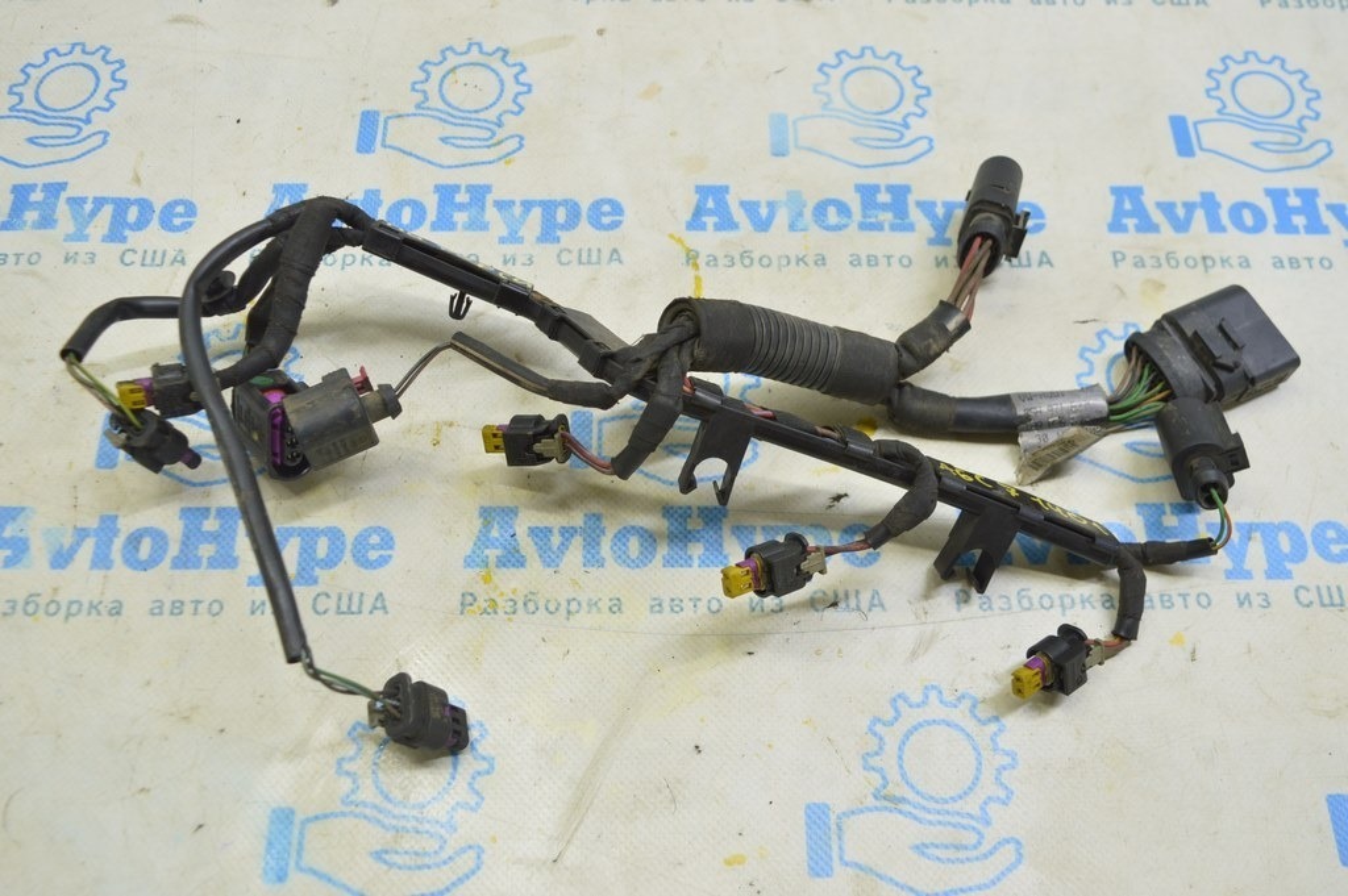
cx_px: 674
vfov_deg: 38.3
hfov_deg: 55.1
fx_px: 1291
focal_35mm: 34
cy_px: 448
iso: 400
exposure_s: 1/20
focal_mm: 23
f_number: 5.6
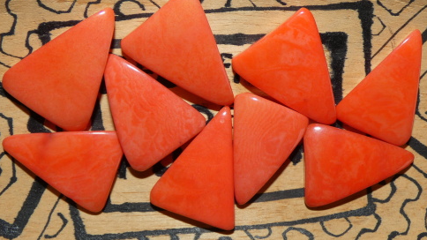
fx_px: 408
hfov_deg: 55.3
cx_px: 213
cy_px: 93
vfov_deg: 32.7
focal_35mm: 36
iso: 80
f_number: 3.3
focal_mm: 5.3
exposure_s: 1/60
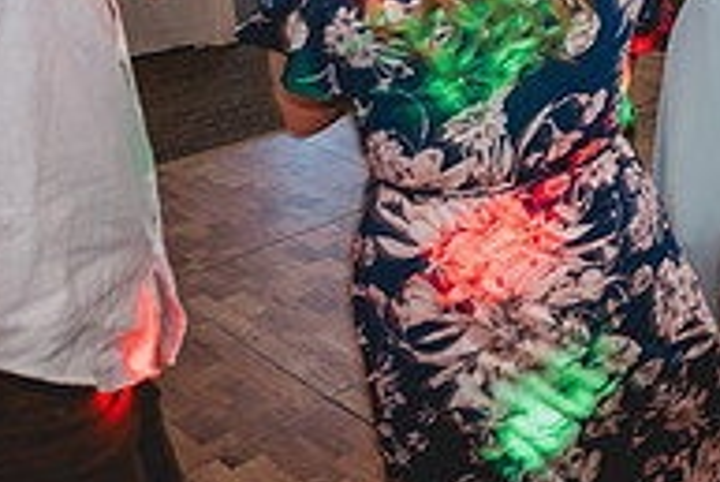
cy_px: -103
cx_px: 817
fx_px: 1021
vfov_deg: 24.0
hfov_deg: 33.2
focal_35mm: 51
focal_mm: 17
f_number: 2.8
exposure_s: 1/50
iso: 2500
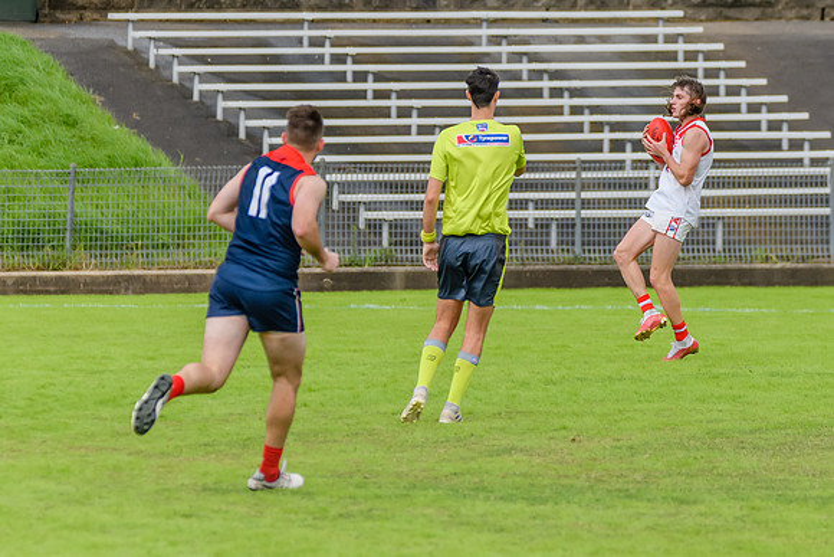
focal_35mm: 559
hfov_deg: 3.7
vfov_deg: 2.5
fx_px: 12949
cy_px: 225
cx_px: 632
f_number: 5.6
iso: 800
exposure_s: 1/2500
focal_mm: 280
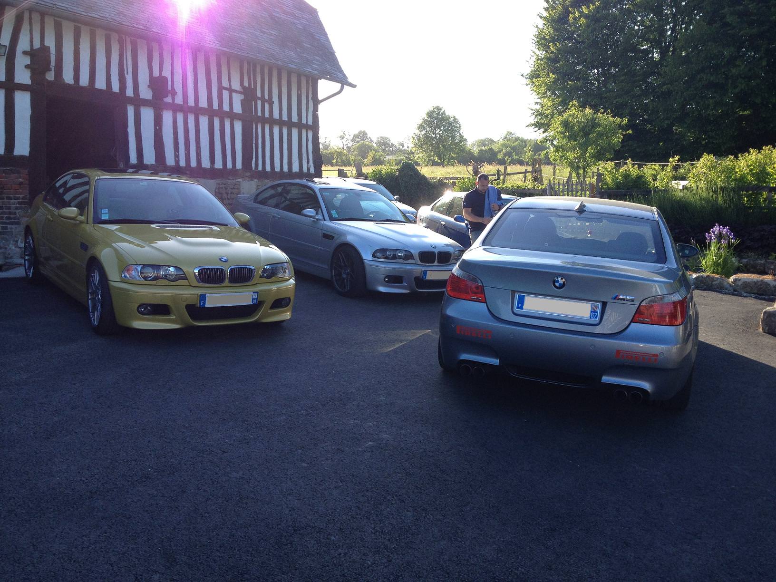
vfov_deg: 40.7
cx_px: 388
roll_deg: -0.6
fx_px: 785
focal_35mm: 35
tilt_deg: -5.2
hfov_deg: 52.6
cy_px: 291
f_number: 2.4
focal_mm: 4.28
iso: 50
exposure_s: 1/406
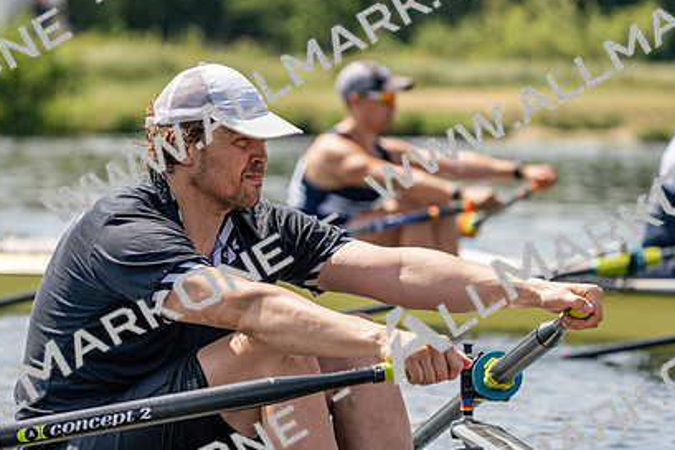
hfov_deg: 6.7
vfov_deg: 4.5
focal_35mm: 309
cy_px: 228
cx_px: 244
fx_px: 5795
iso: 250
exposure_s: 1/1600
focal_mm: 218
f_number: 5.6
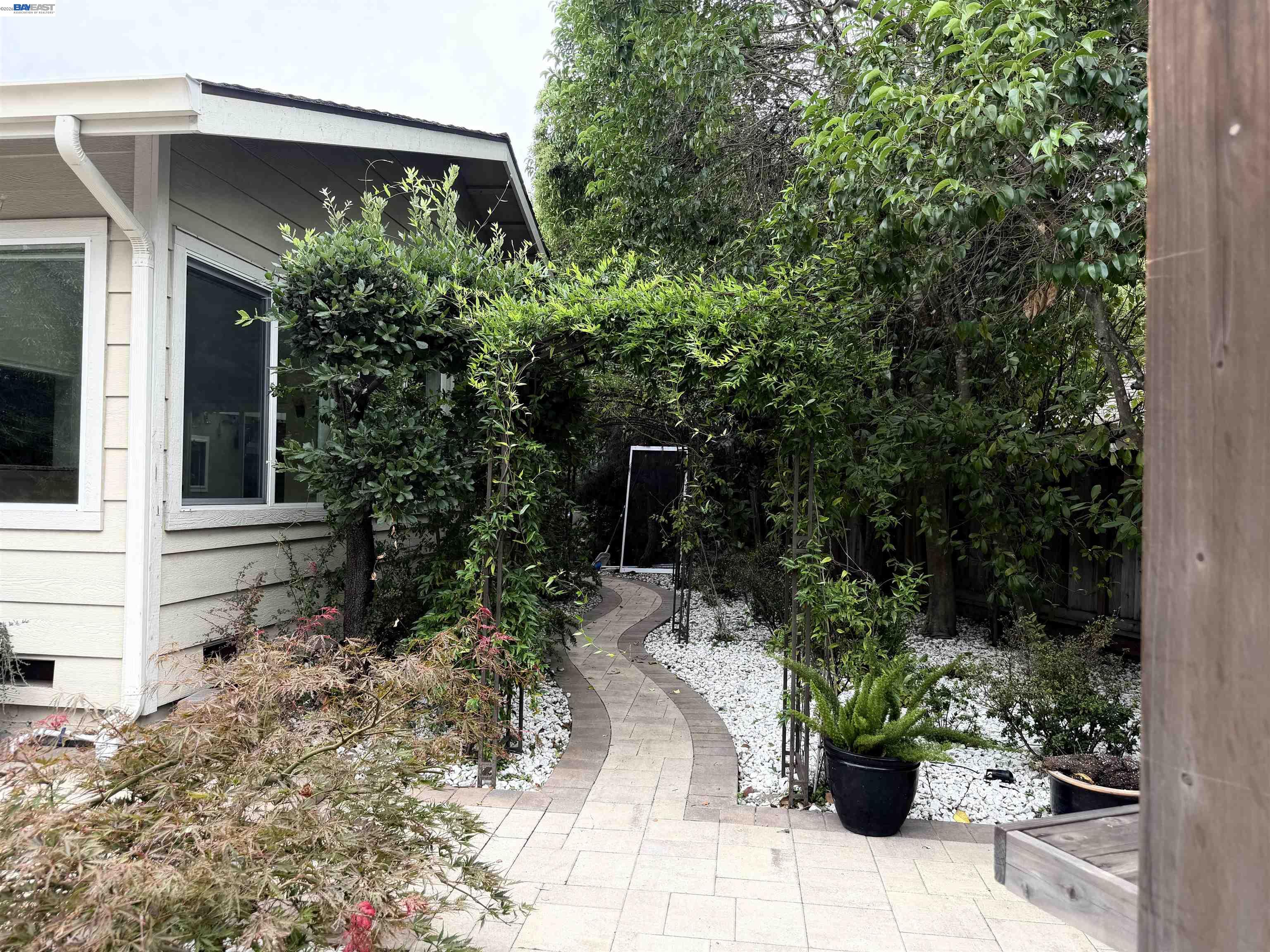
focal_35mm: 24
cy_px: 476
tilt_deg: +1.8
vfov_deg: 56.8
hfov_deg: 71.6
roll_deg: +0.1
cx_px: 635
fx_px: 881
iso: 80
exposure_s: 1/407
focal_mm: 6.76
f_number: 1.78
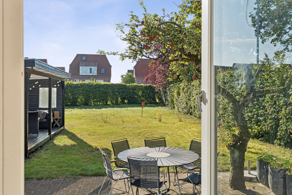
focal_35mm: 35
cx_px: 146
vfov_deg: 37.9
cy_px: 98
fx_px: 284
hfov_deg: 54.4
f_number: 11
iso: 800
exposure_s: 1/500
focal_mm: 35
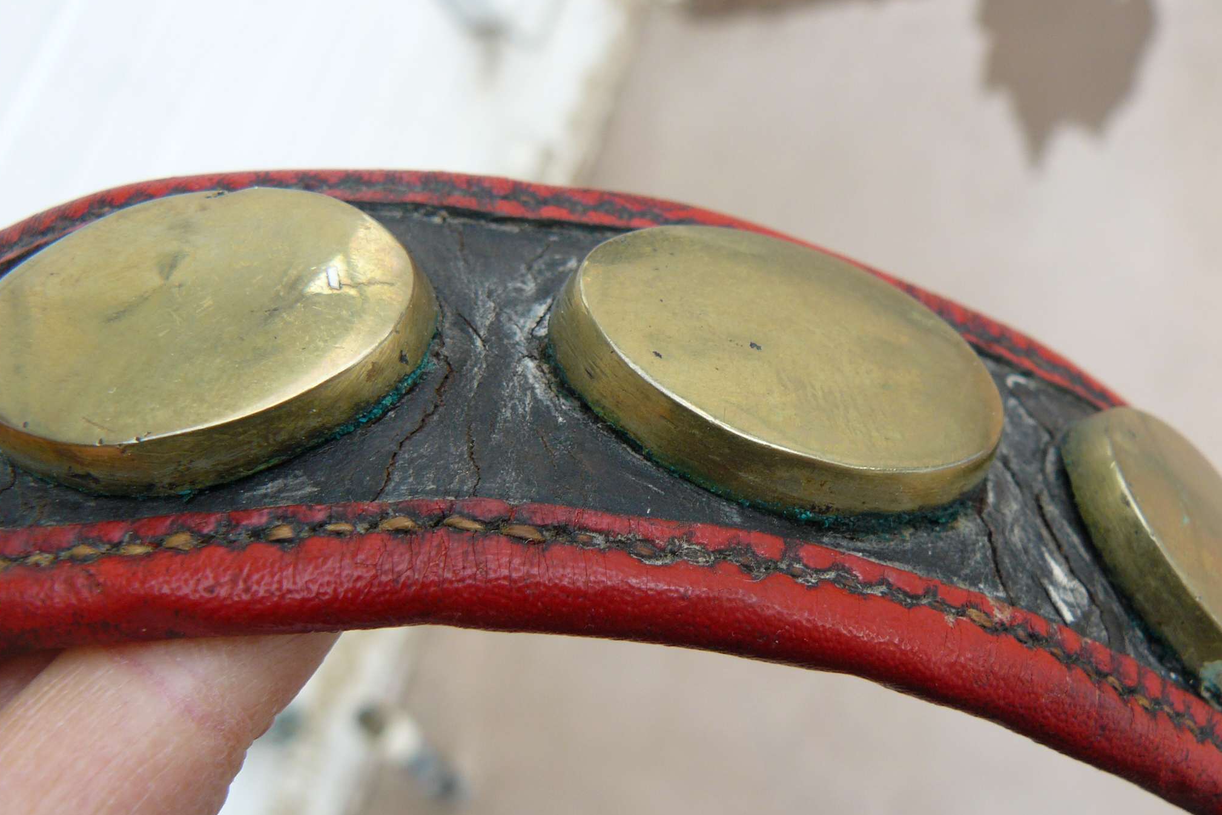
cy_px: 451
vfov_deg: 35.0
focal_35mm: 38
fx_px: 1290
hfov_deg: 50.7
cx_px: 612
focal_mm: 6
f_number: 3.6
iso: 100
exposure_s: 1/100
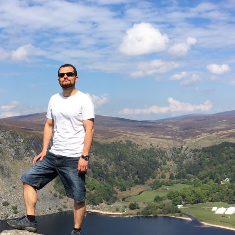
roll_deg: +2.3
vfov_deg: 30.5
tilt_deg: +0.3
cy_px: 135
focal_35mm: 56
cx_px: 81
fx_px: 430
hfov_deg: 30.4
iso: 25
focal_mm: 4.15
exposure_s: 1/1789
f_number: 2.2
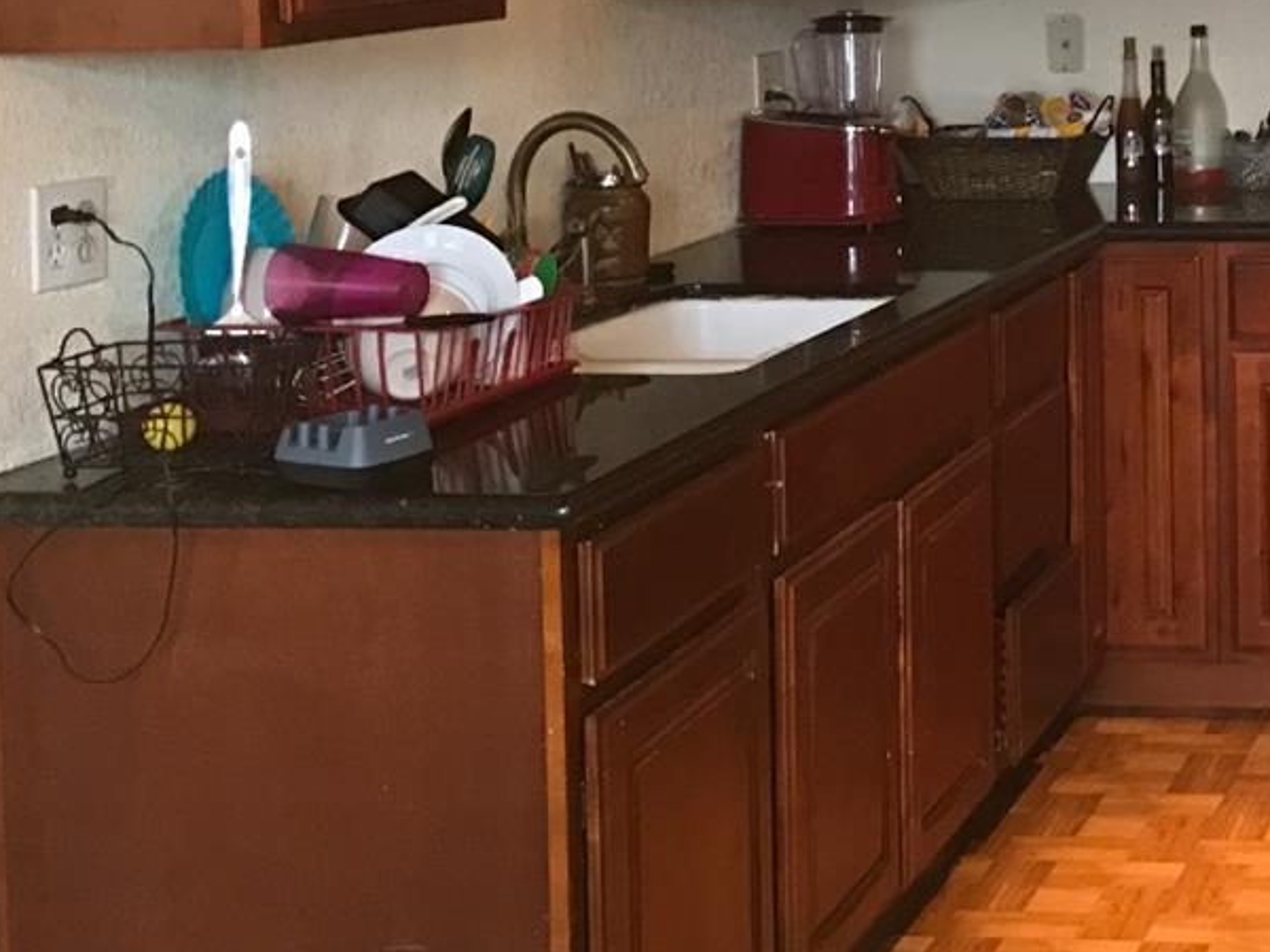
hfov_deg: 25.1
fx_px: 2568
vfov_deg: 20.4
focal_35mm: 70
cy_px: 28
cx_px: 1509
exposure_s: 1/13
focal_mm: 3.99
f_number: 1.8
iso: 100
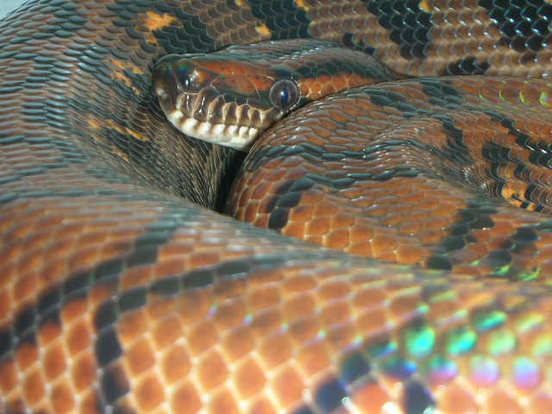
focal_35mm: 105
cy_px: 207
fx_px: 1674
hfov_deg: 18.7
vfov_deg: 14.1
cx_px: 276
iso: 50
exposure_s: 1/120
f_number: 5.4
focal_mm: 17.4
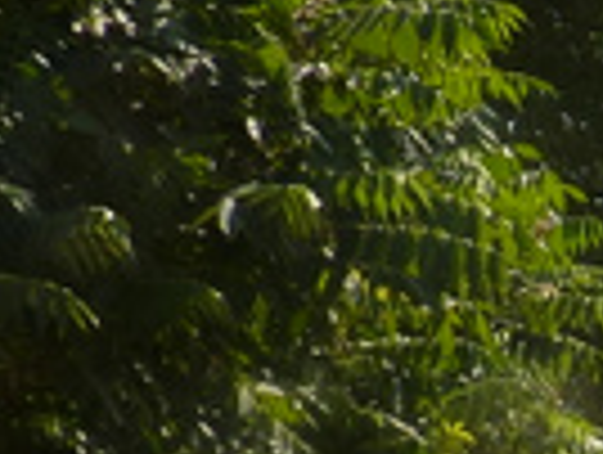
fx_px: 2077
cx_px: 1400
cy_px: 895
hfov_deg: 13.0
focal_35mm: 119
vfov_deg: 11.3
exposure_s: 1/500
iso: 80
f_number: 4
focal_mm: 4.1
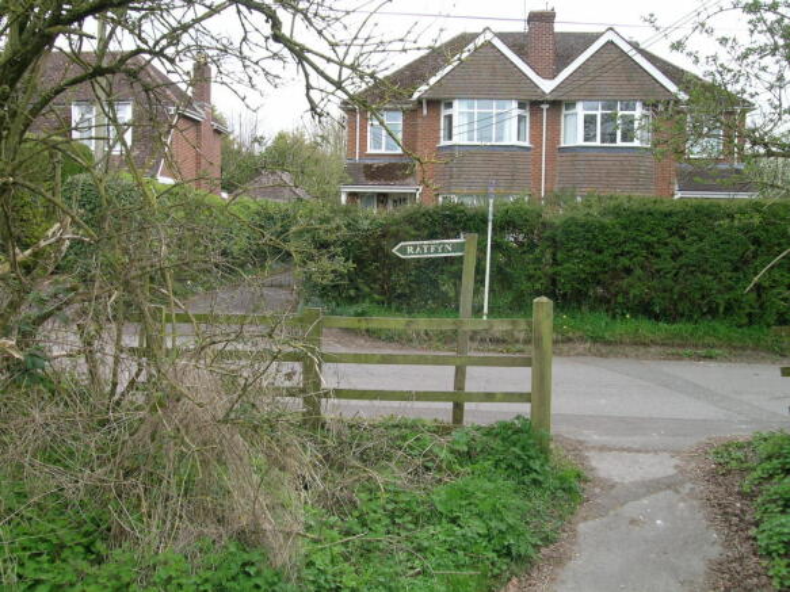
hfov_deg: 58.4
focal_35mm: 31
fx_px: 707
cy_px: 296
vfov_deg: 45.4
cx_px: 395
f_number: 4.6
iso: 50
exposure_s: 1/128
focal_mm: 6.5
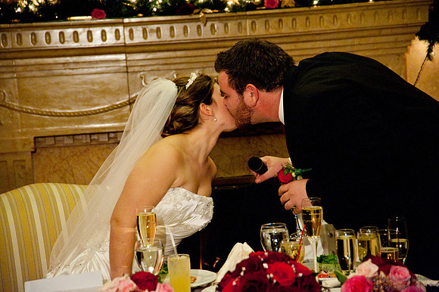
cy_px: 146
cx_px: 220
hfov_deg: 17.1
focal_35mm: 120
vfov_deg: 11.4
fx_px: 1462
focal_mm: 120
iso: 1250
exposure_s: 1/60
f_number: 5.6
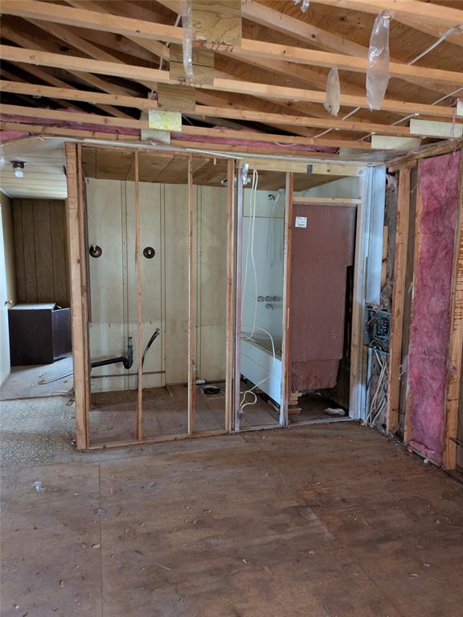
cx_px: 232
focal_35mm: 25
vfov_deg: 69.4
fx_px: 446
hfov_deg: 54.9
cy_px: 308
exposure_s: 1/24
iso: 662
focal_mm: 5.43
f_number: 1.89
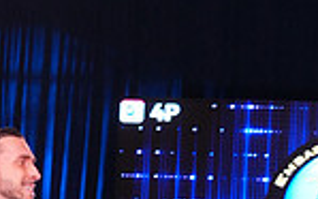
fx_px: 1863
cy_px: 443
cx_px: 200
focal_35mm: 215
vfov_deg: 5.9
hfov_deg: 9.8
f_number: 6.3
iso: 4000
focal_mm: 54
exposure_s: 1/200
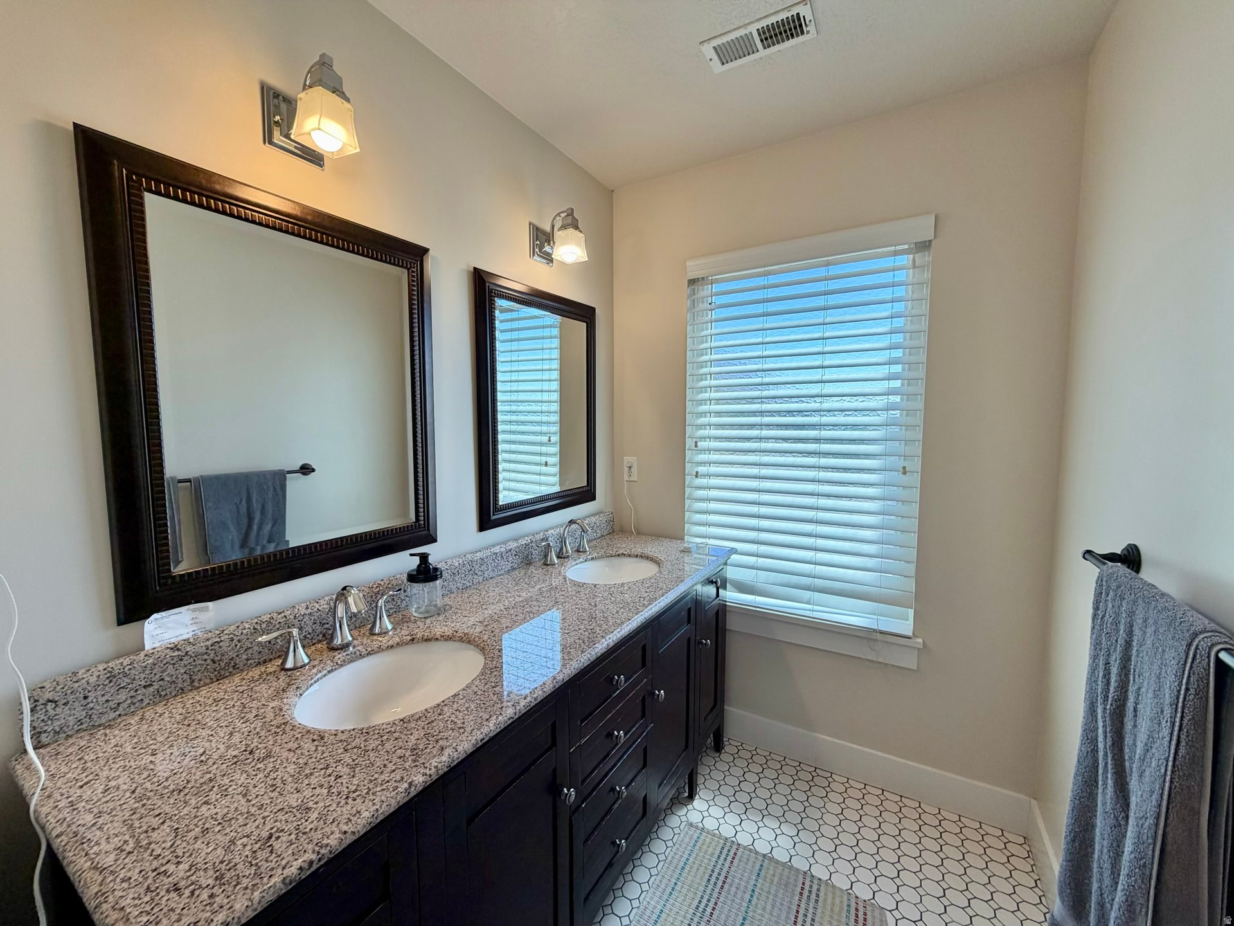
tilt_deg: -3.2
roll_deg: +0.7
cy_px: 463
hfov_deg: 102.1
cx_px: 617
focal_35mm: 14
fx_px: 499
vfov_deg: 85.7
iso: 64
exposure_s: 1/120
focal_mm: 2.22
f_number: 2.2
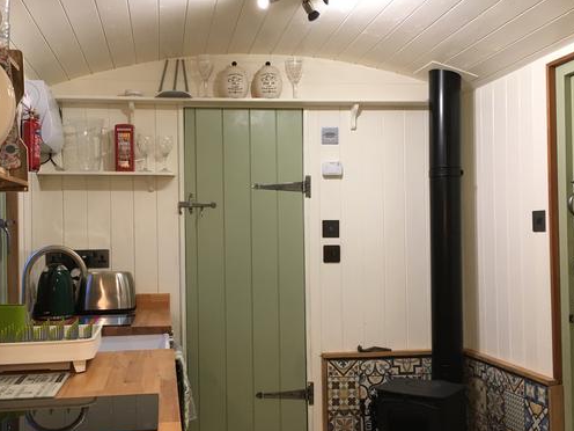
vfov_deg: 36.8
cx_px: 244
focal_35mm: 39
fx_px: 647
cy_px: 231
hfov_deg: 47.7
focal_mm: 4.15
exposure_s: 1/33
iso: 80
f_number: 2.2
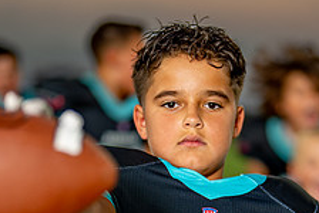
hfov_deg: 14.8
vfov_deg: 9.9
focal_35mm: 138
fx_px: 1224
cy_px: 221
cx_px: 258
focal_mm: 50
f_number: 1.2
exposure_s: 1/400
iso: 100
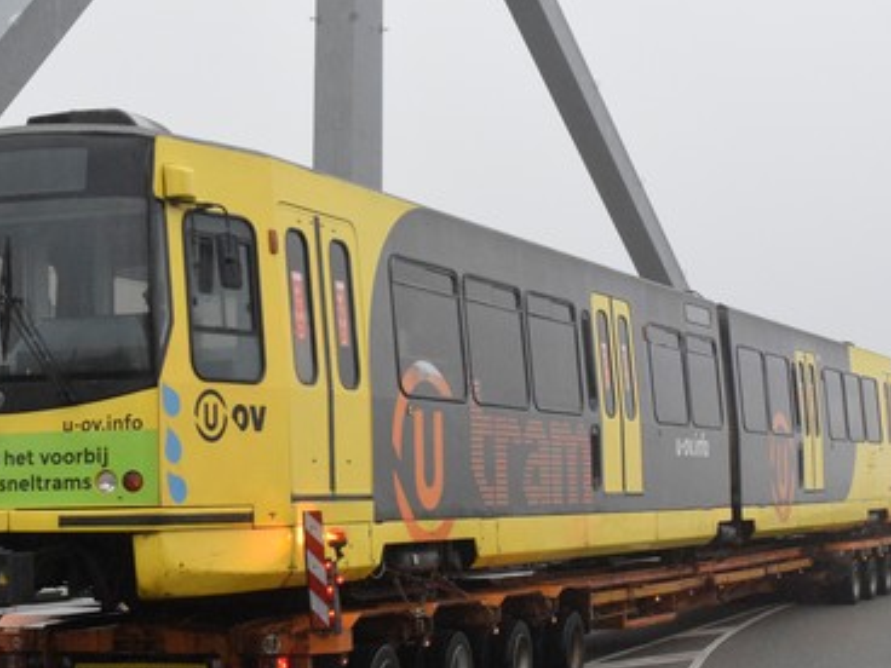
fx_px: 1901
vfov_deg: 19.9
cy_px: 364
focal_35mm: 74
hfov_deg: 26.3
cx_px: 322
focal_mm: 29
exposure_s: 1/320
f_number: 9
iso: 3200
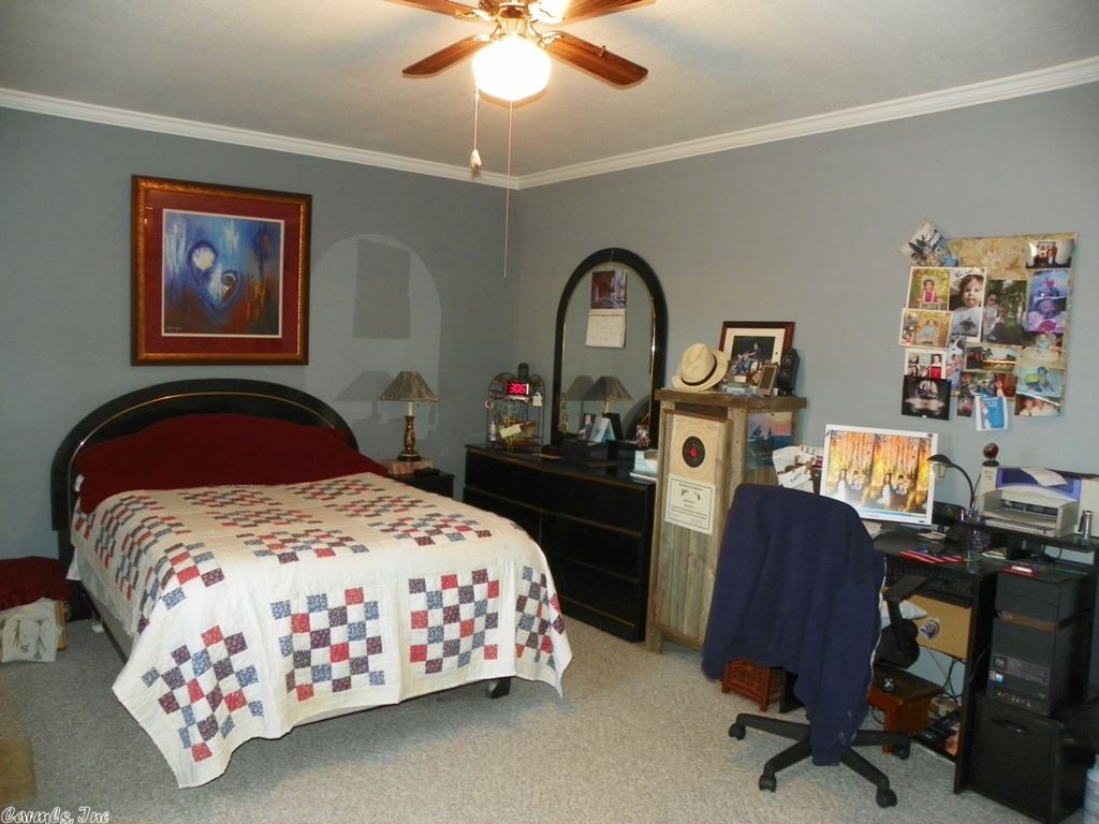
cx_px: 550
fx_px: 825
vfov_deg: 53.1
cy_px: 412
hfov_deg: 67.3
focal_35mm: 26
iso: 200
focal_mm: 4.6
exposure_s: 1/30
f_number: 2.8
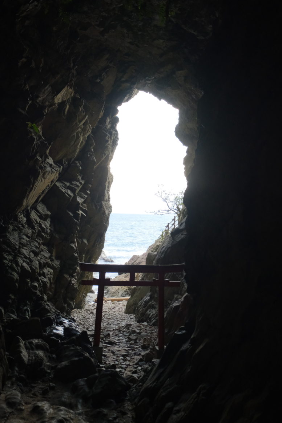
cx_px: 139
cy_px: 207
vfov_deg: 54.4
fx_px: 411
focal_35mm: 35
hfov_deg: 37.8
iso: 3200
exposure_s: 1/550
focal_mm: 22.9
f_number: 4
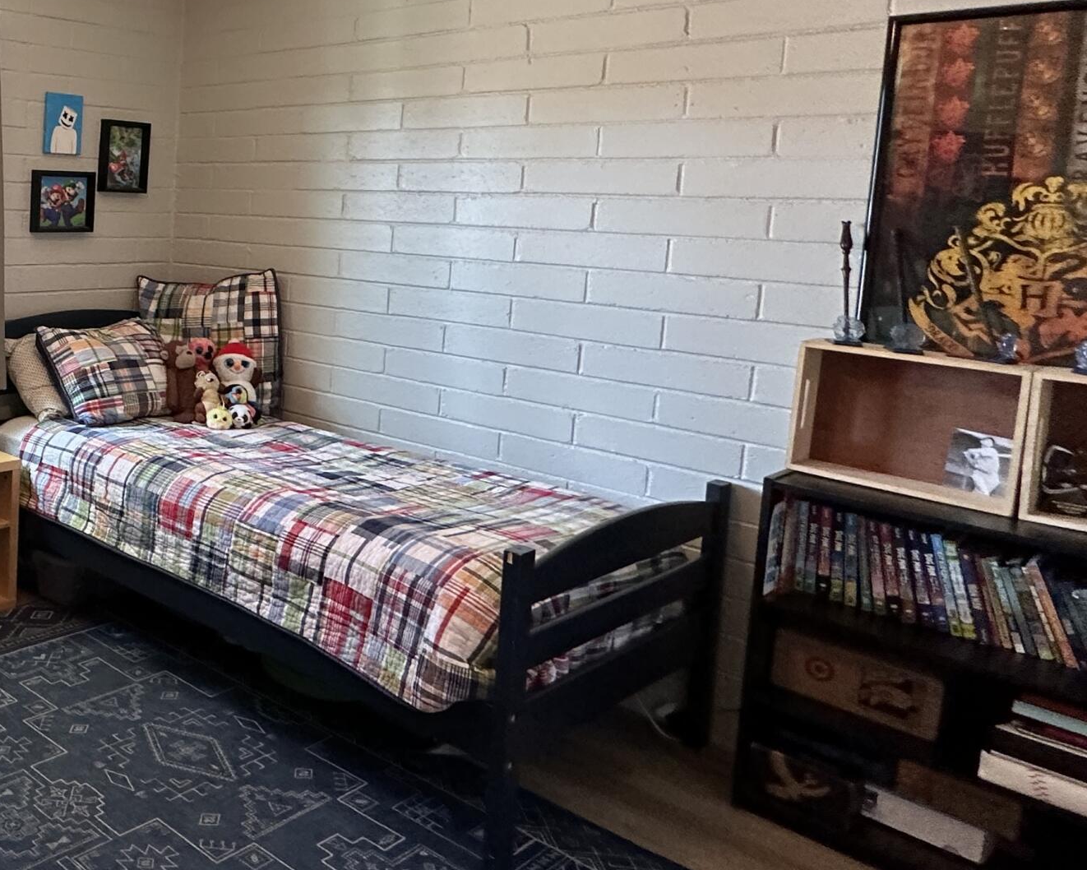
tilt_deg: -3.0
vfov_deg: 46.2
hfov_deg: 45.9
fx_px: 997
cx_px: -48
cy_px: 269
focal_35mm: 31
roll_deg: -2.7
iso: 250
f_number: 2.2
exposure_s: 1/60
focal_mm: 2.22
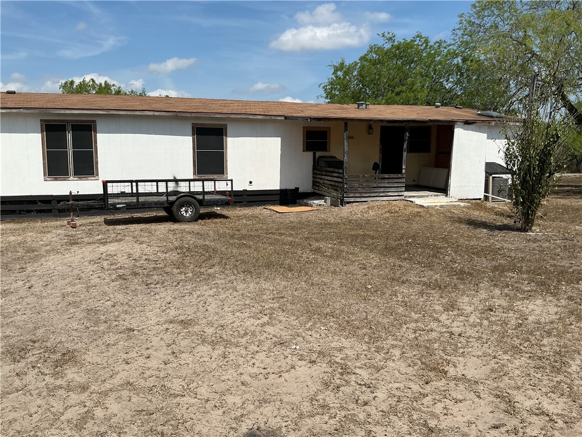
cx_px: 291
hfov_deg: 61.7
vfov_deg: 48.2
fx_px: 488
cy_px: 218
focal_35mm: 29
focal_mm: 3
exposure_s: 1/3125
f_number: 1.8
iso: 25
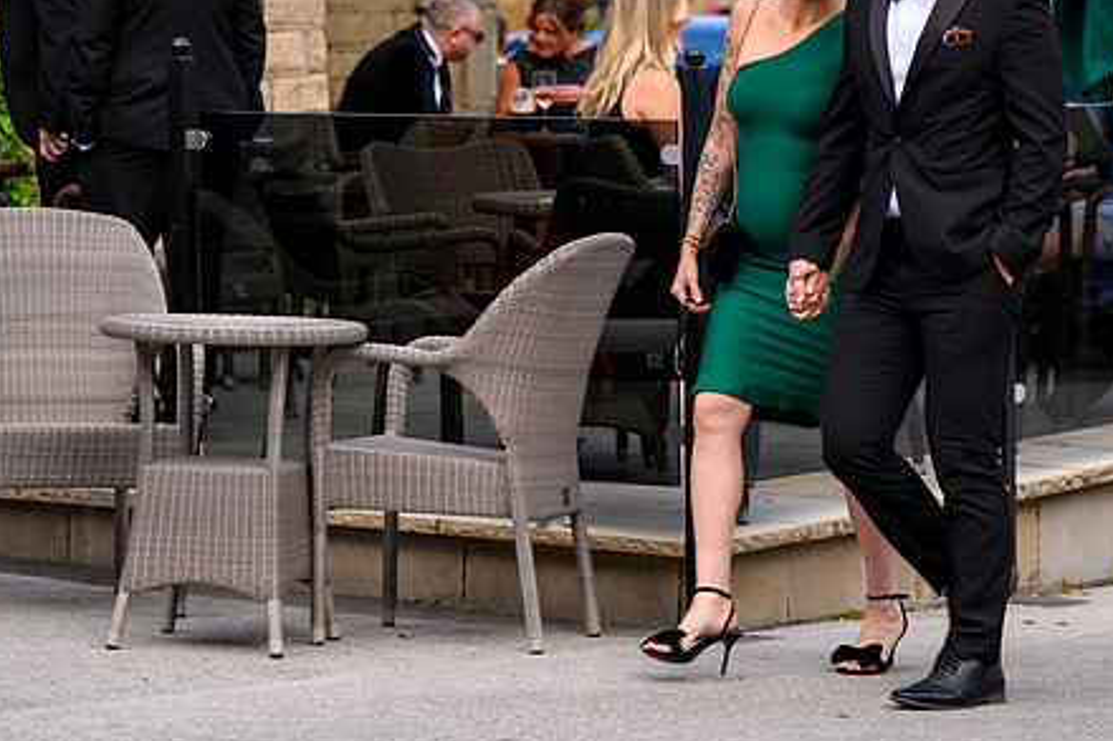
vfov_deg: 8.7
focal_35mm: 157
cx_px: 806
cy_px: 203
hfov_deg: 13.1
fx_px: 4852
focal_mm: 101
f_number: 4
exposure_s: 1/200
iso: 100
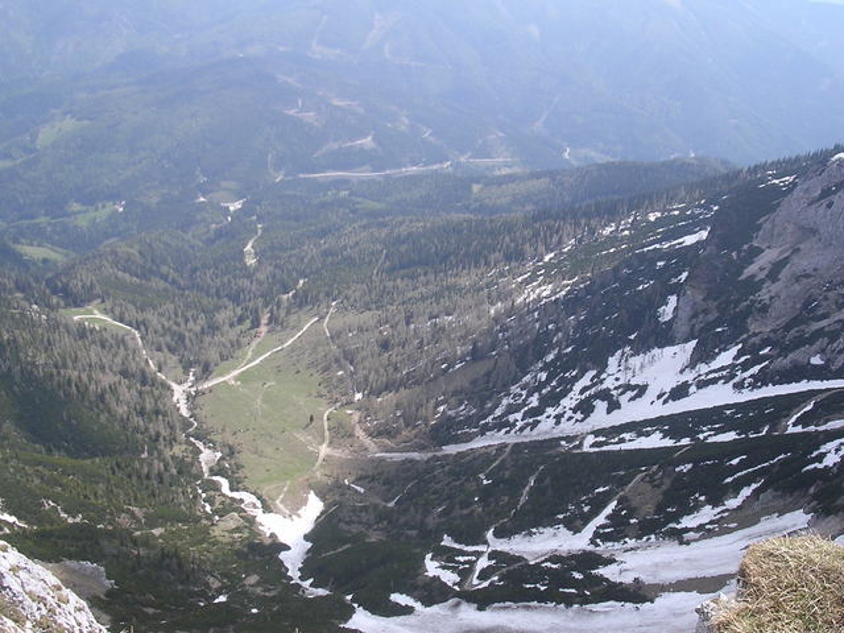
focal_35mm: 38
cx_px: 422
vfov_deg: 37.7
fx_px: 927
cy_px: 316
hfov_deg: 49.0
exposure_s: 1/189
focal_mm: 5.8
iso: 100
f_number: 5.6
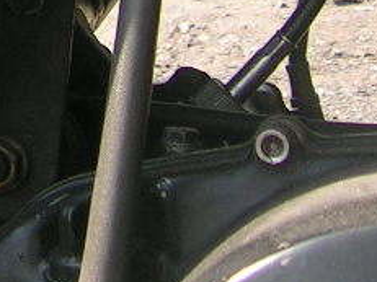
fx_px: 1687
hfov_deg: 11.6
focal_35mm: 155
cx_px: -344
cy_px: -308
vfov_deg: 8.9
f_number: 2.8
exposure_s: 1/301
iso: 50
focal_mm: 5.4
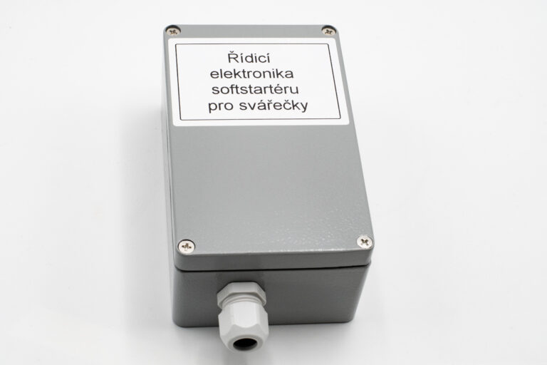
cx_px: 274
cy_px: 182
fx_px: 1139
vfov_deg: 18.2
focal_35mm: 75
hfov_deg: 27.0
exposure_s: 1/60
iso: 640
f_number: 14
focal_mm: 50
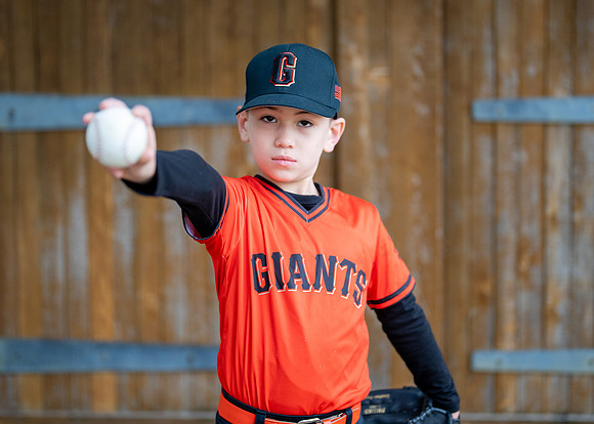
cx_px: 295
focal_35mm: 68
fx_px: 1149
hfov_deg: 29.0
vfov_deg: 20.9
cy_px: 187
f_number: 1.2
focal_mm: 50
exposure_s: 1/640
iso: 500
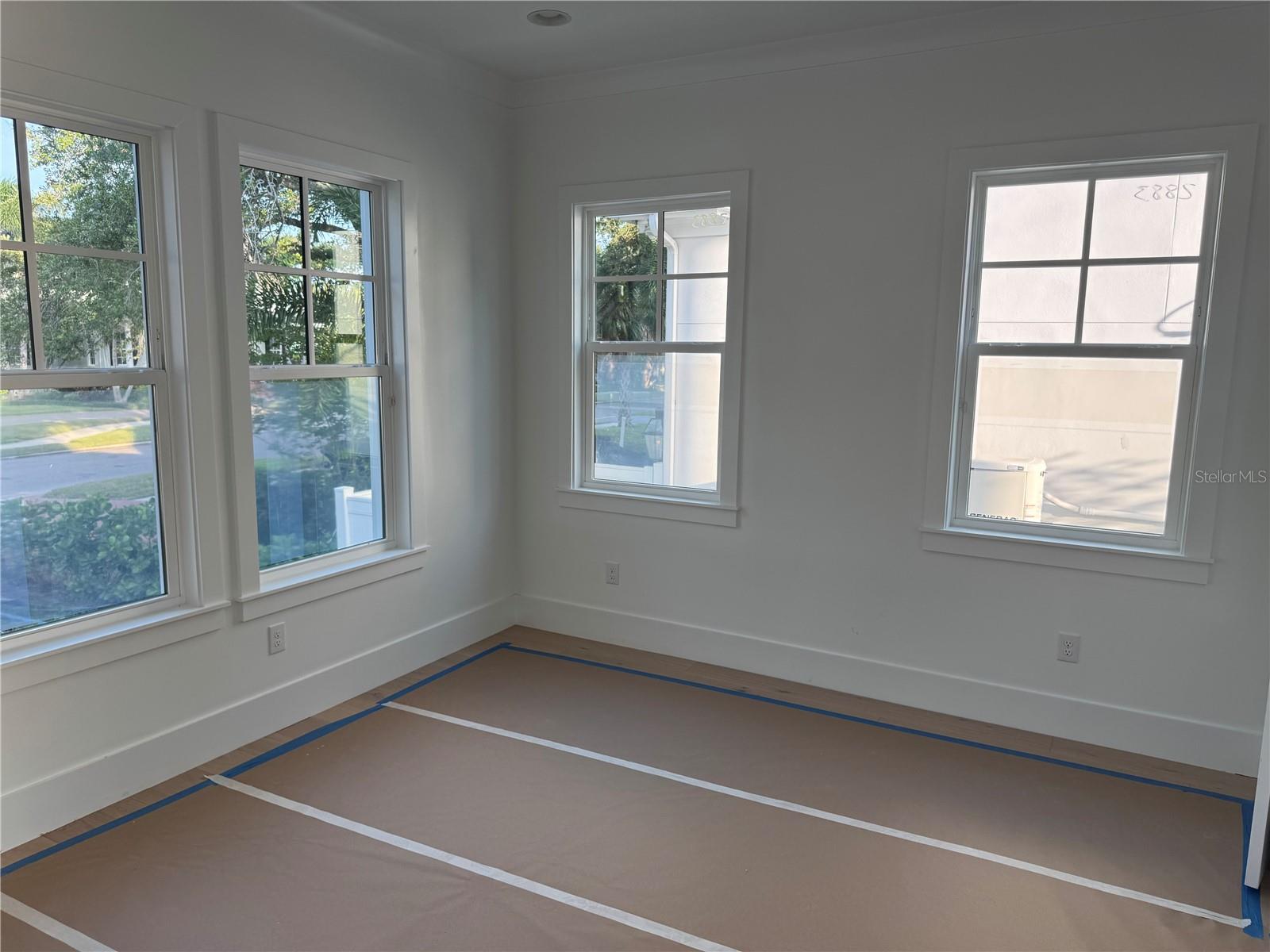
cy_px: 476
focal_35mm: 24
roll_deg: +0.3
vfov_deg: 56.8
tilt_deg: -9.0
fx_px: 881
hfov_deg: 71.6
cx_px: 635
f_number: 1.78
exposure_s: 1/200
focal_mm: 6.76
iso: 64
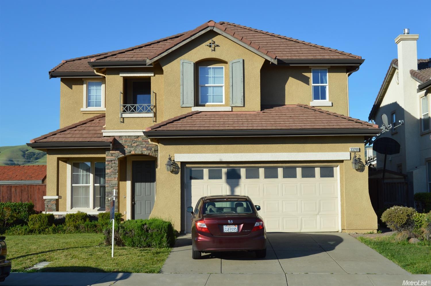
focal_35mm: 48
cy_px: 143
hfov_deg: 41.1
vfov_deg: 28.0
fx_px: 574
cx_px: 216
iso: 100
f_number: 8
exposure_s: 1/250
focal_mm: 32
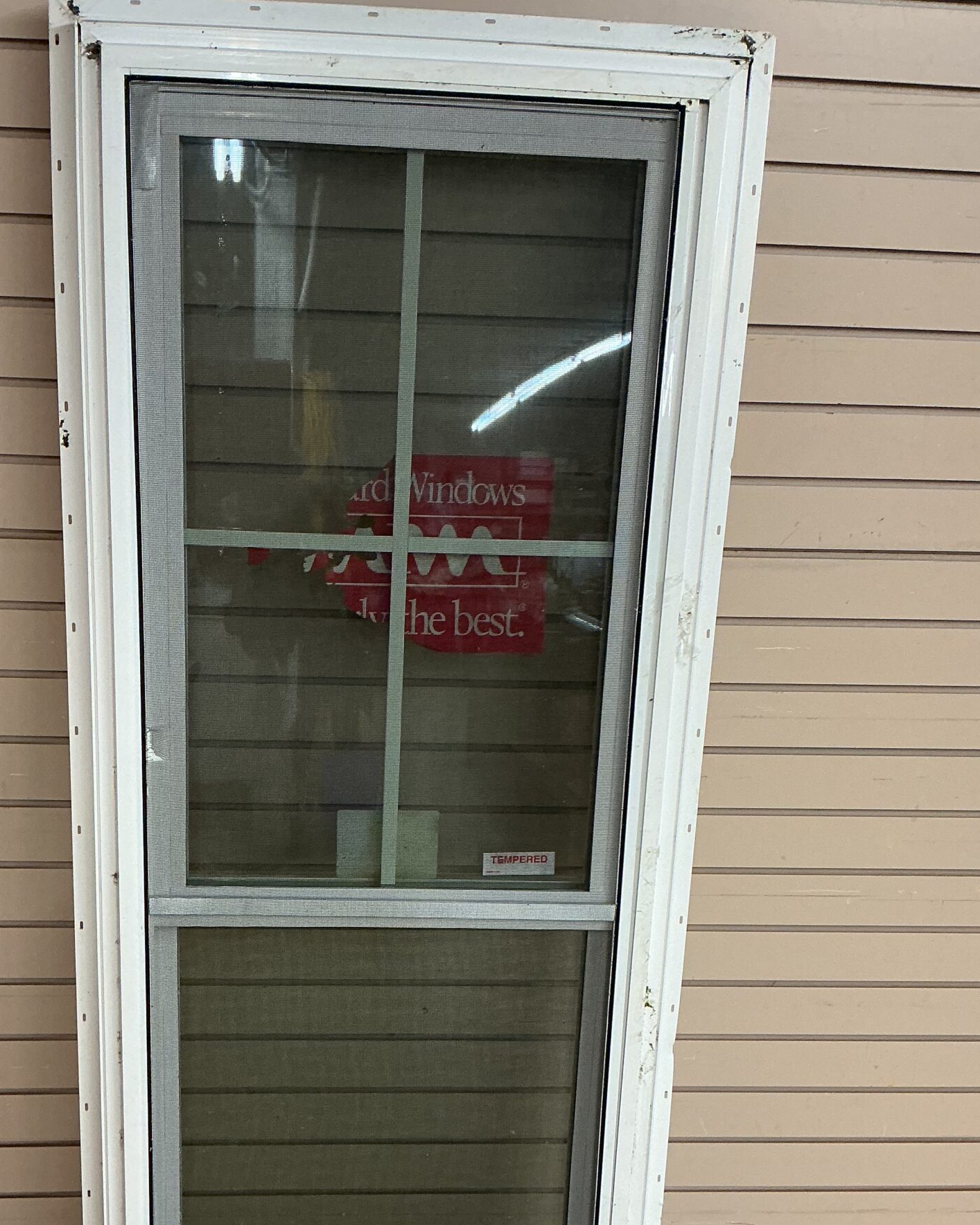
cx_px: 402
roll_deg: -2.1
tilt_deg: -22.5
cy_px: 809
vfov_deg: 44.2
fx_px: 1486
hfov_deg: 36.4
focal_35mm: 41
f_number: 1.8
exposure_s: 1/60
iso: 100
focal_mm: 3
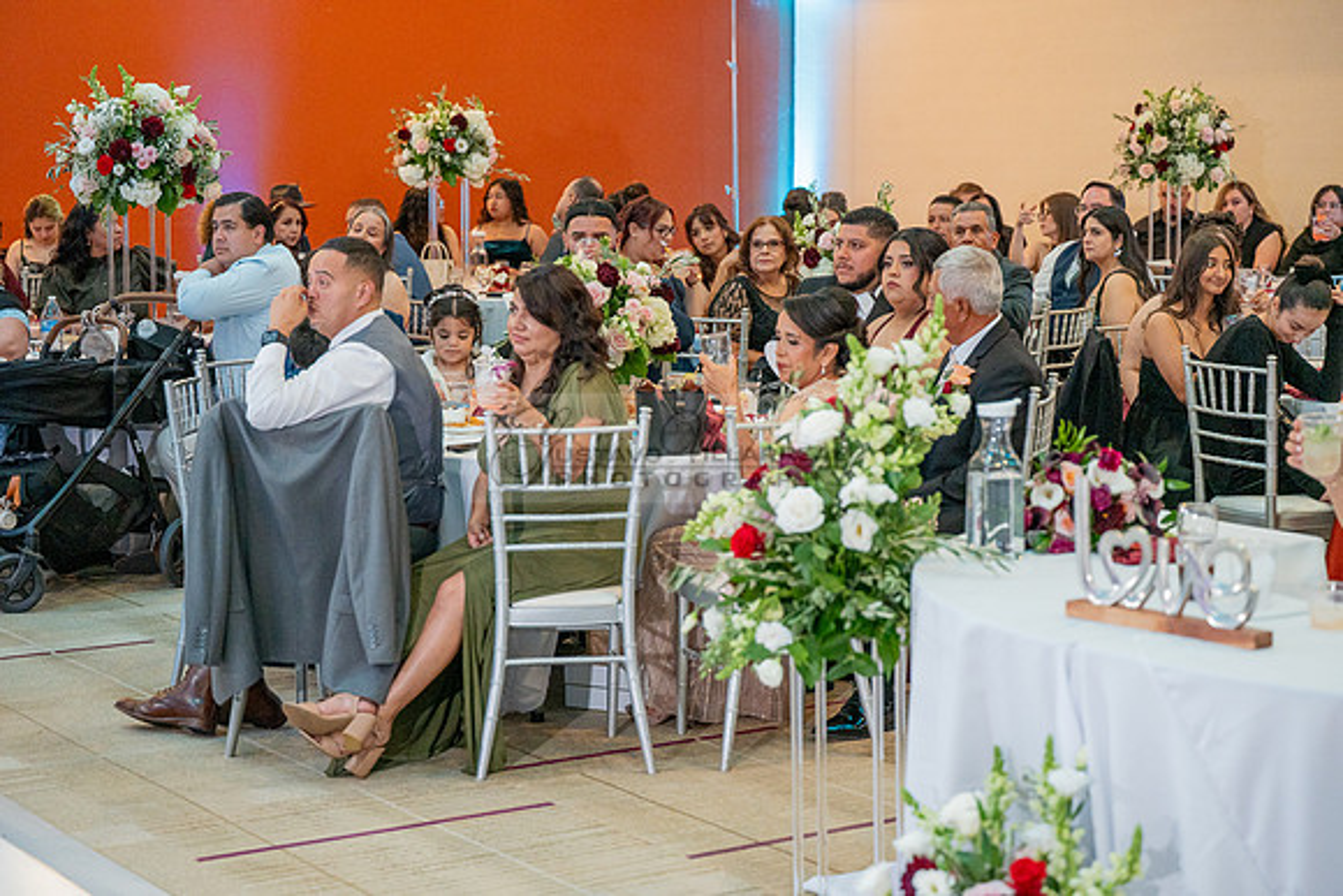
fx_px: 2612
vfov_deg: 19.5
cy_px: 448
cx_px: 672
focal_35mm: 70
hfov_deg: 28.8
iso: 1600
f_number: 3.2
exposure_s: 1/200
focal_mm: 70
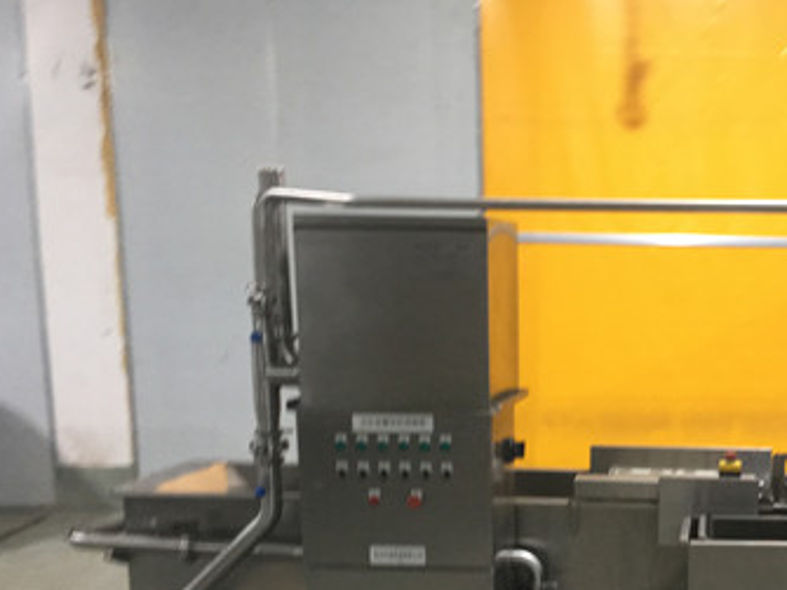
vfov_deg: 27.2
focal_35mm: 52
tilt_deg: -11.2
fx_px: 1182
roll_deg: +1.1
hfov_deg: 35.2
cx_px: 670
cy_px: 508
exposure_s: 1/17
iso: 200
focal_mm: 4.15
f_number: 2.2
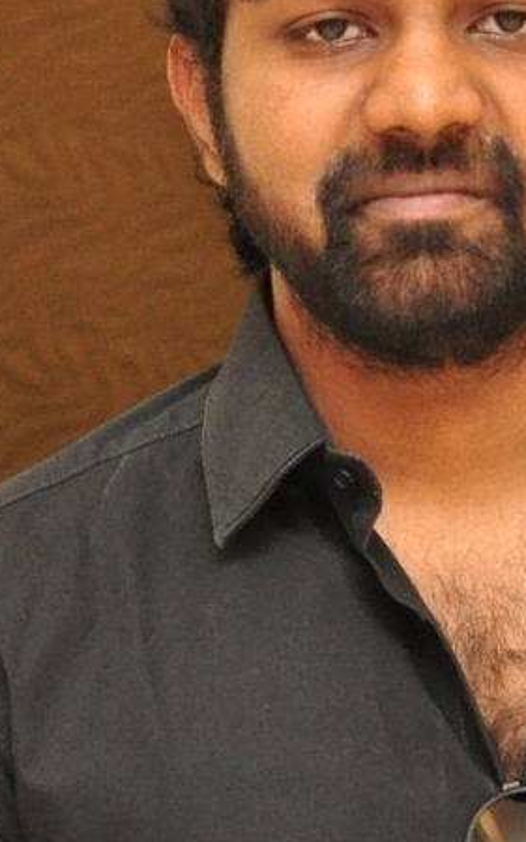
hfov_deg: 4.9
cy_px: 409
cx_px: 451
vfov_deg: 7.8
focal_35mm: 269
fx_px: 6174
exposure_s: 1/125
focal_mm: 66
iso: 1600
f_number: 7.1
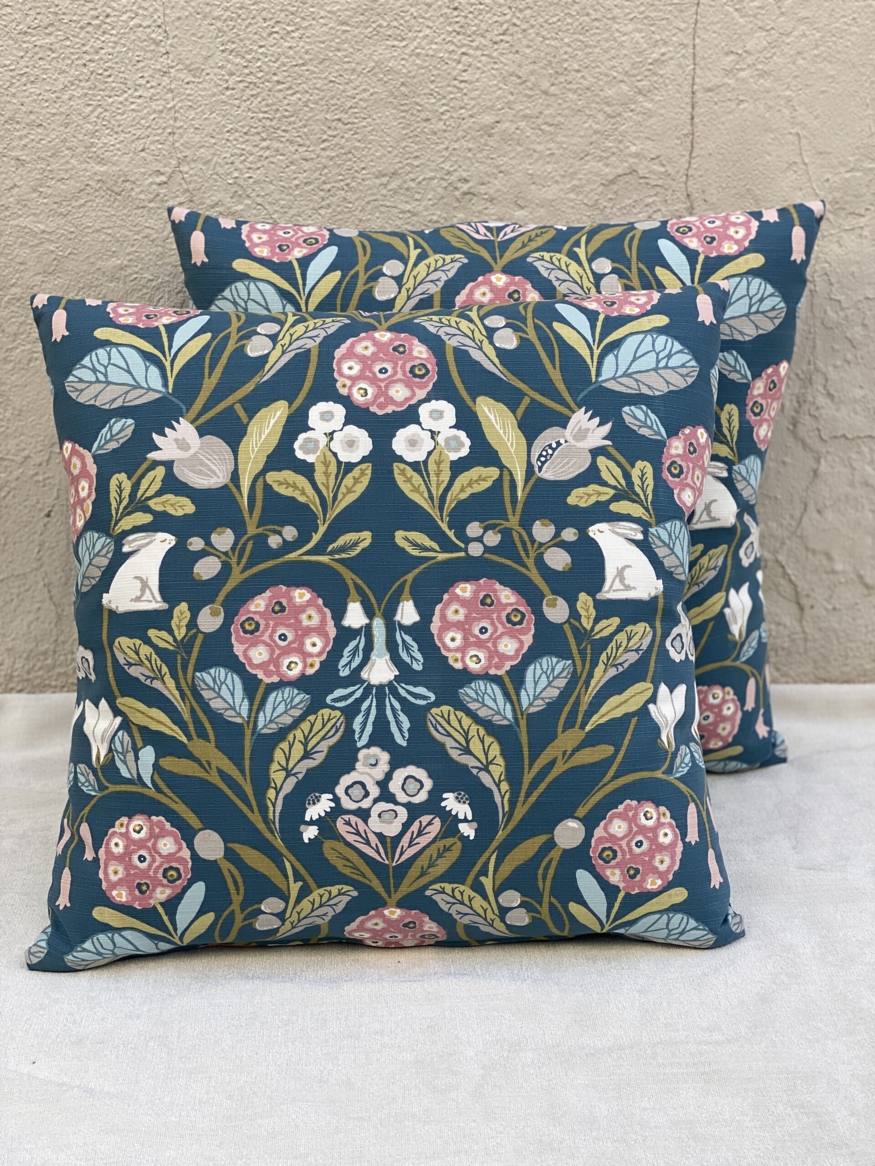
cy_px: 583
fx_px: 1753
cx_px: 438
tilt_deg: -18.5
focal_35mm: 52
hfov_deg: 28.0
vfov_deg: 36.8
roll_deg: +1.0
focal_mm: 6
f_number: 2
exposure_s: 1/294
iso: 20
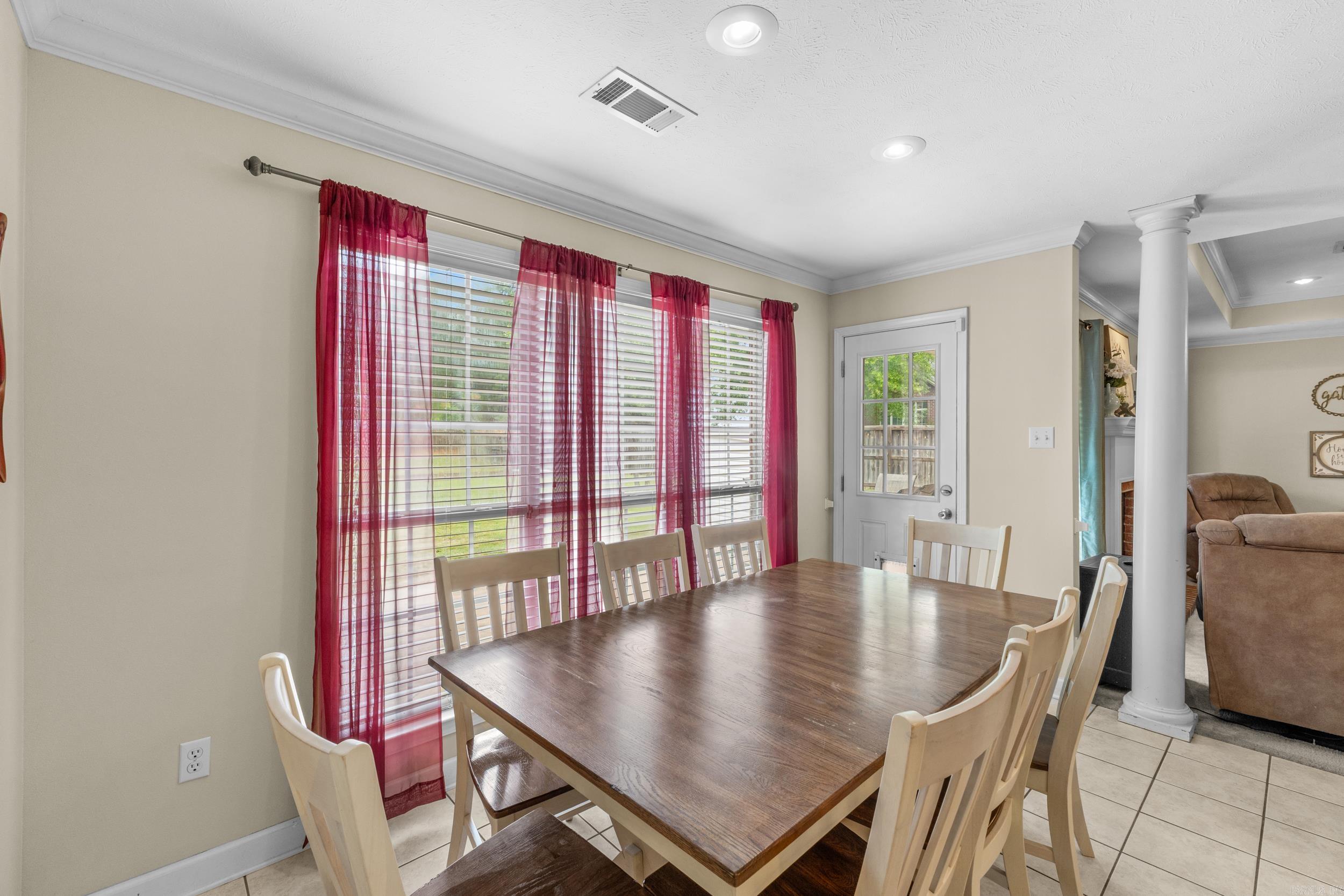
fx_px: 560
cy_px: 448
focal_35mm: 15
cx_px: 672
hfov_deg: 100.4
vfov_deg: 77.3
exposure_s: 1/5
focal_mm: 10
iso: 200
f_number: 9
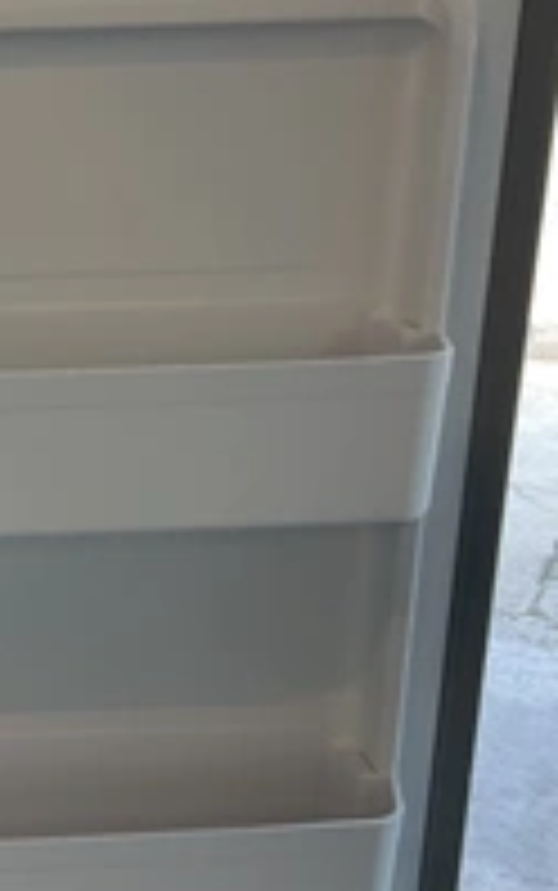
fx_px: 1506
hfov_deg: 19.7
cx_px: -112
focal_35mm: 62
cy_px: 482
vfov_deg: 32.9
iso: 80
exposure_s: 1/60
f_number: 1.8
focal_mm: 3
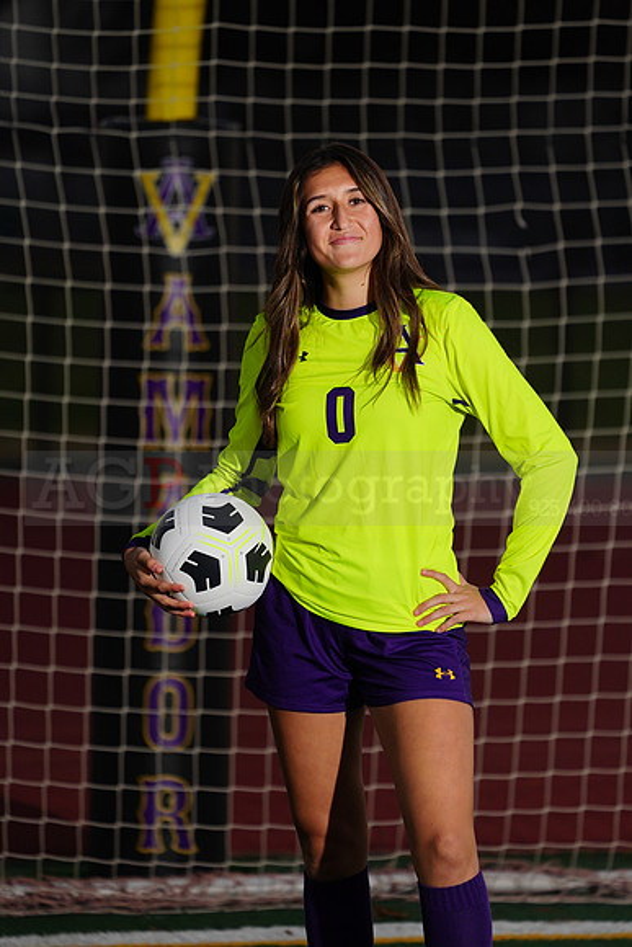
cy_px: 474
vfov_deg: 5.9
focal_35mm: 352
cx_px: 316
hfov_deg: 3.9
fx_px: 9263
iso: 320
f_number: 5.6
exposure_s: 1/200
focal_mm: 352
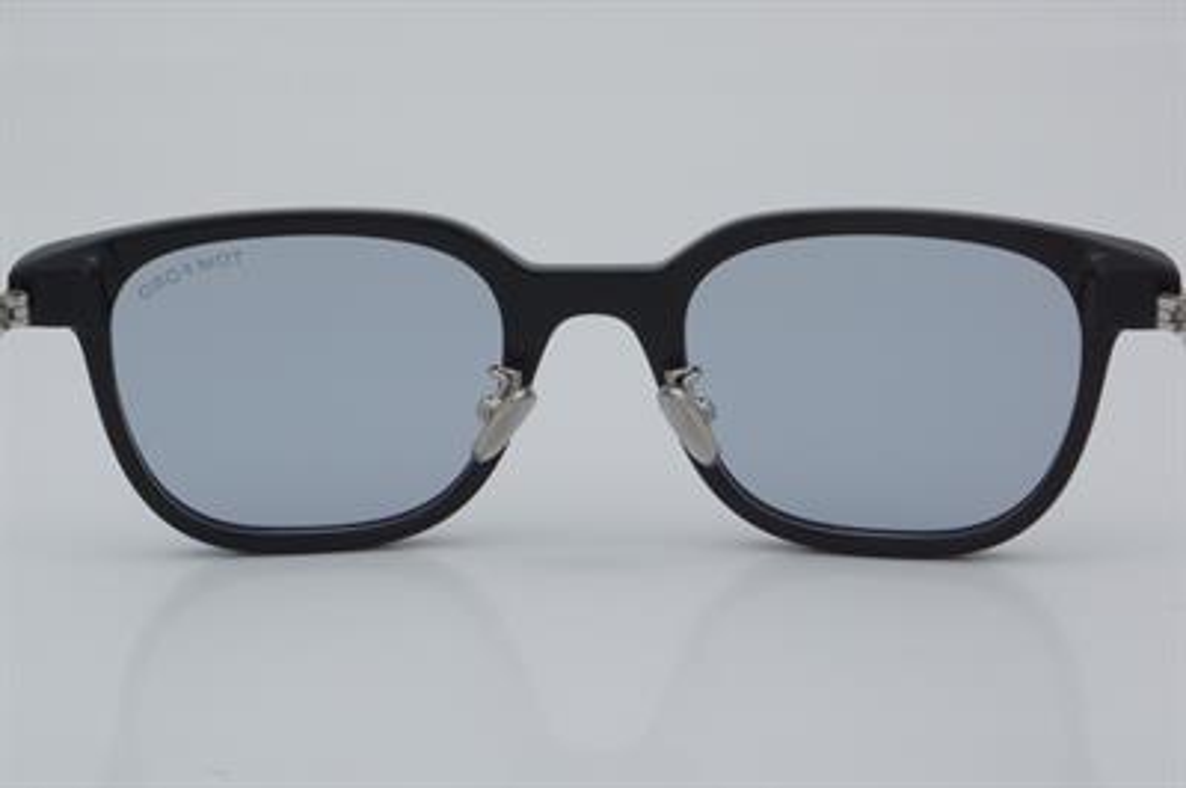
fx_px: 2716
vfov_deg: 16.5
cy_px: 394
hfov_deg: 24.6
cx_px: 593
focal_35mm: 82
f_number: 32
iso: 100
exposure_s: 1/4
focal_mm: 55
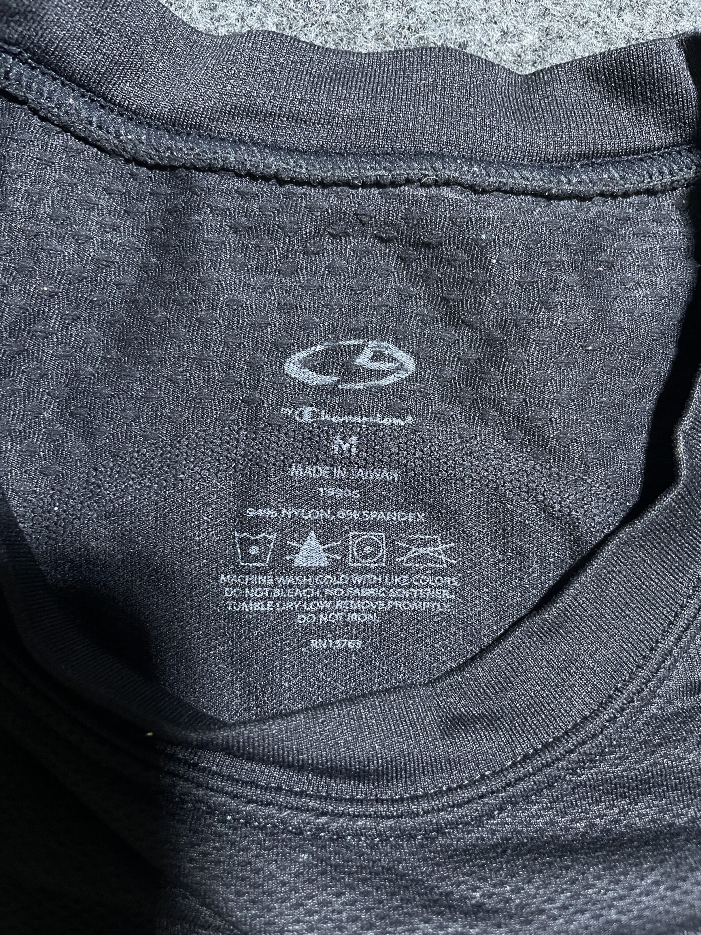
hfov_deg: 53.1
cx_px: 350
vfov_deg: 67.3
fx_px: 702
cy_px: 468
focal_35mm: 26
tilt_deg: -58.5
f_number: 1.6
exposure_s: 1/50
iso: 320
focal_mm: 4.2
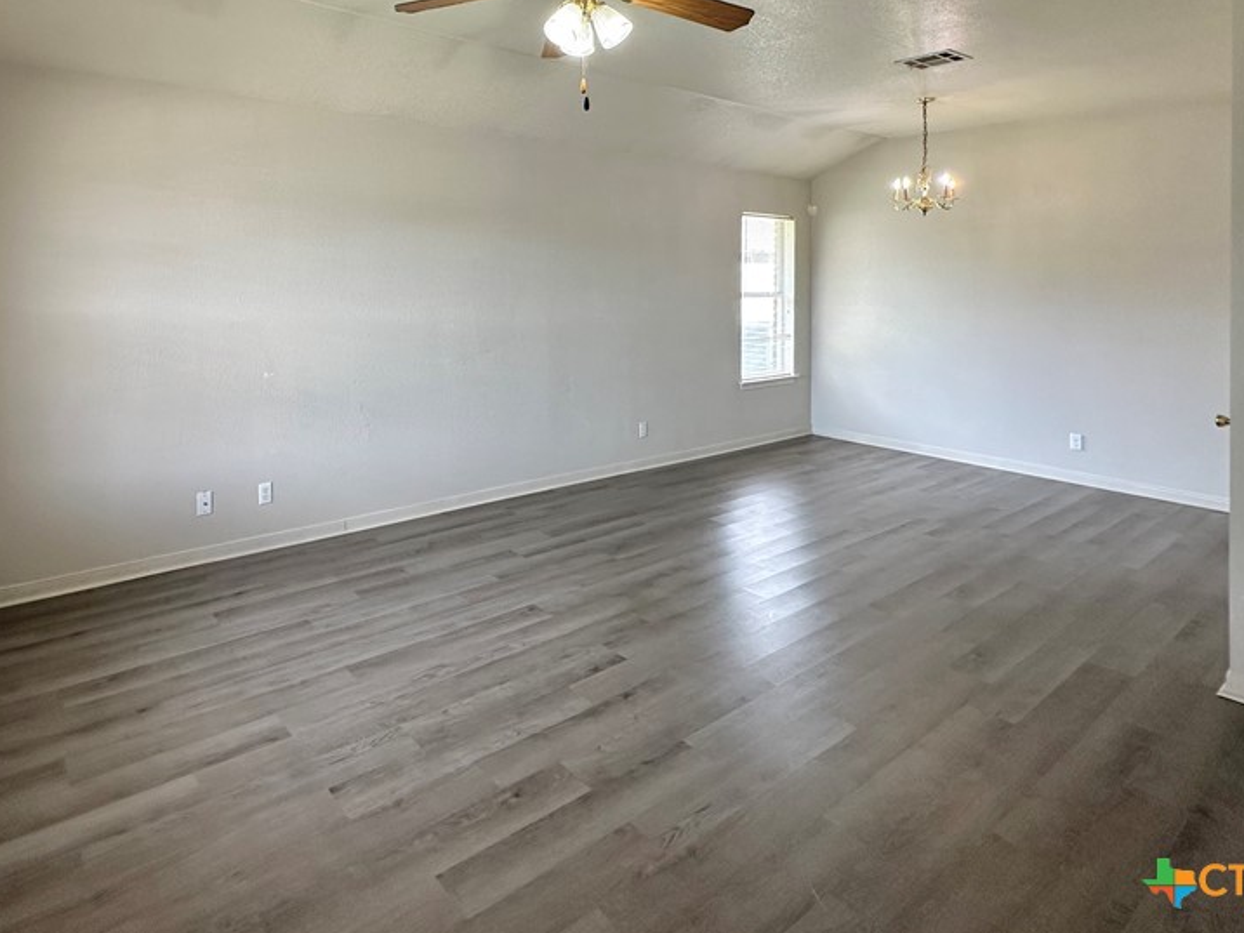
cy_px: 277
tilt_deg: -0.1
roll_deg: +0.0
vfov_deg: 63.5
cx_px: 508
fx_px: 719
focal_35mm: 20
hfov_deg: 80.9
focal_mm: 2.22
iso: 125
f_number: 2.2
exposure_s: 1/120
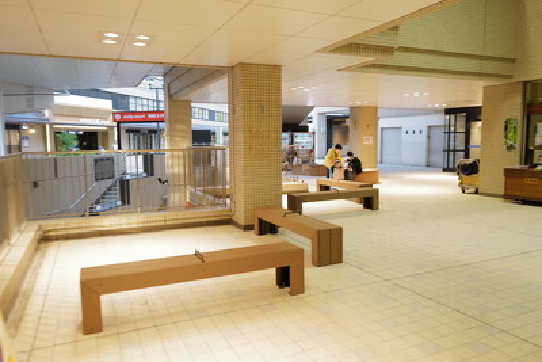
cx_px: 271
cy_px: 181
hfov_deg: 65.5
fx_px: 422
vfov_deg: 46.4
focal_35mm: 28
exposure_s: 1/40
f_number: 2.5
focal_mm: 28
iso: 100
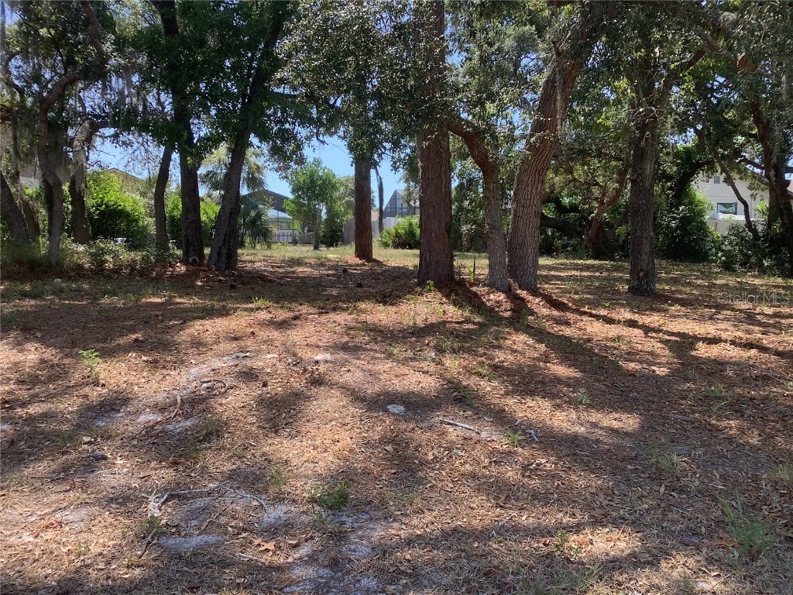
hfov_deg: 58.4
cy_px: 298
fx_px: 710
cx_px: 396
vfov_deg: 45.4
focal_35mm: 31
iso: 25
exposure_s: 1/306
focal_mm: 3.3
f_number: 2.4
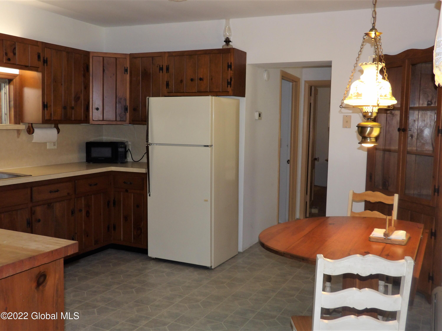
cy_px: 166
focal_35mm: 33
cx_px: 221
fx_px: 421
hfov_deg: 55.4
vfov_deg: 42.9
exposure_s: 1/33
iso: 200
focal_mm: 5.9
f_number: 3.6
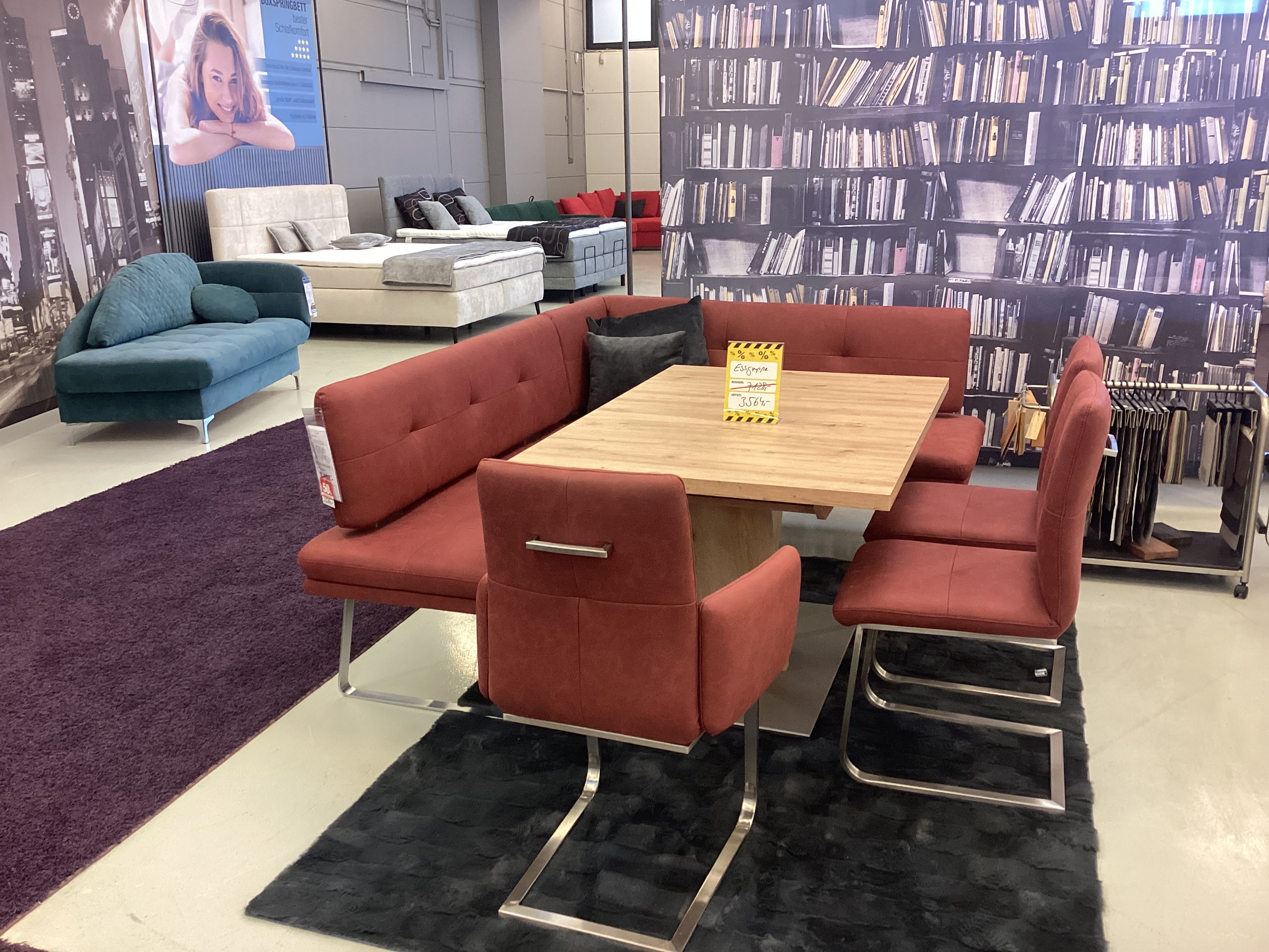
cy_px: 476
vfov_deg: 45.4
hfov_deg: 58.4
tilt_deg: -17.3
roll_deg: +0.1
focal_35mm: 31
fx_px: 1136
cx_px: 634
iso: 200
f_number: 2.4
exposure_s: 1/50
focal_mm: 3.3
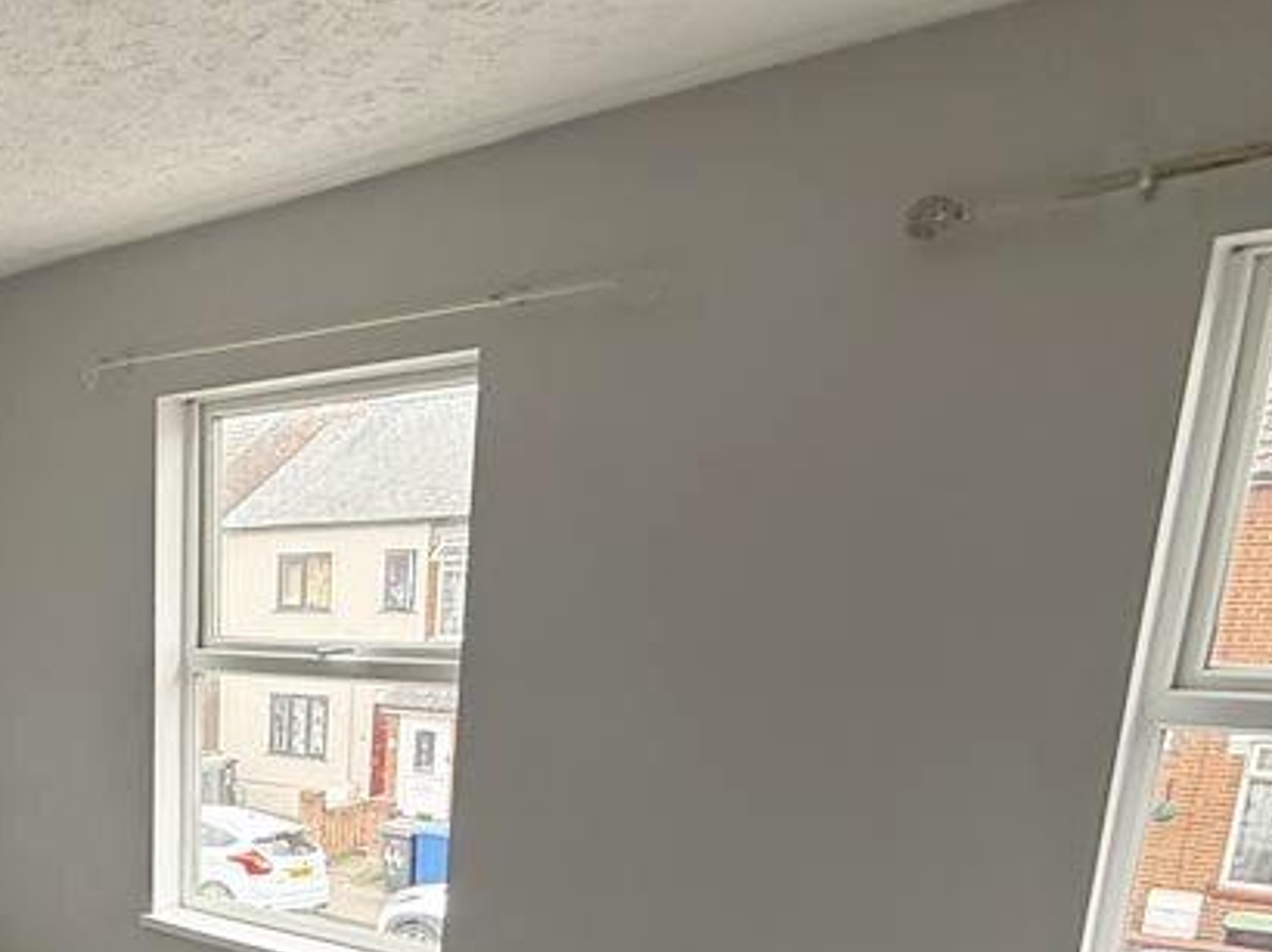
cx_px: 53
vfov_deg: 37.5
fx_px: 1285
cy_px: 890
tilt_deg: -13.1
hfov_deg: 45.8
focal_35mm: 35
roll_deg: +0.7
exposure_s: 1/149
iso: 64
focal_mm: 2.22
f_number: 2.2
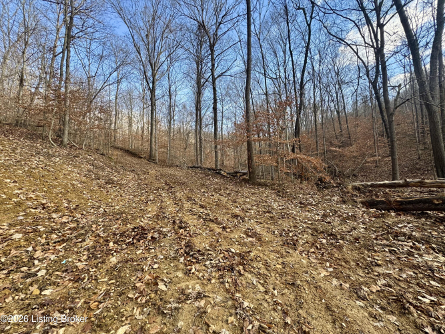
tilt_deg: +3.8
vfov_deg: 85.7
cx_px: 222
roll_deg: +3.0
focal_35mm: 14
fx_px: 180
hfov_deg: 102.1
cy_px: 167
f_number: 2.2
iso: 40
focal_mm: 2.22
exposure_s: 1/288
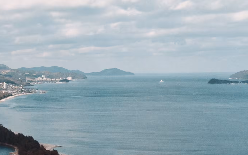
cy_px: 69
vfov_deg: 15.7
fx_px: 561
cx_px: 25
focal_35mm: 83
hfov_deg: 24.2
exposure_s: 1/1178
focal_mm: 4.12
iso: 50
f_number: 2.4
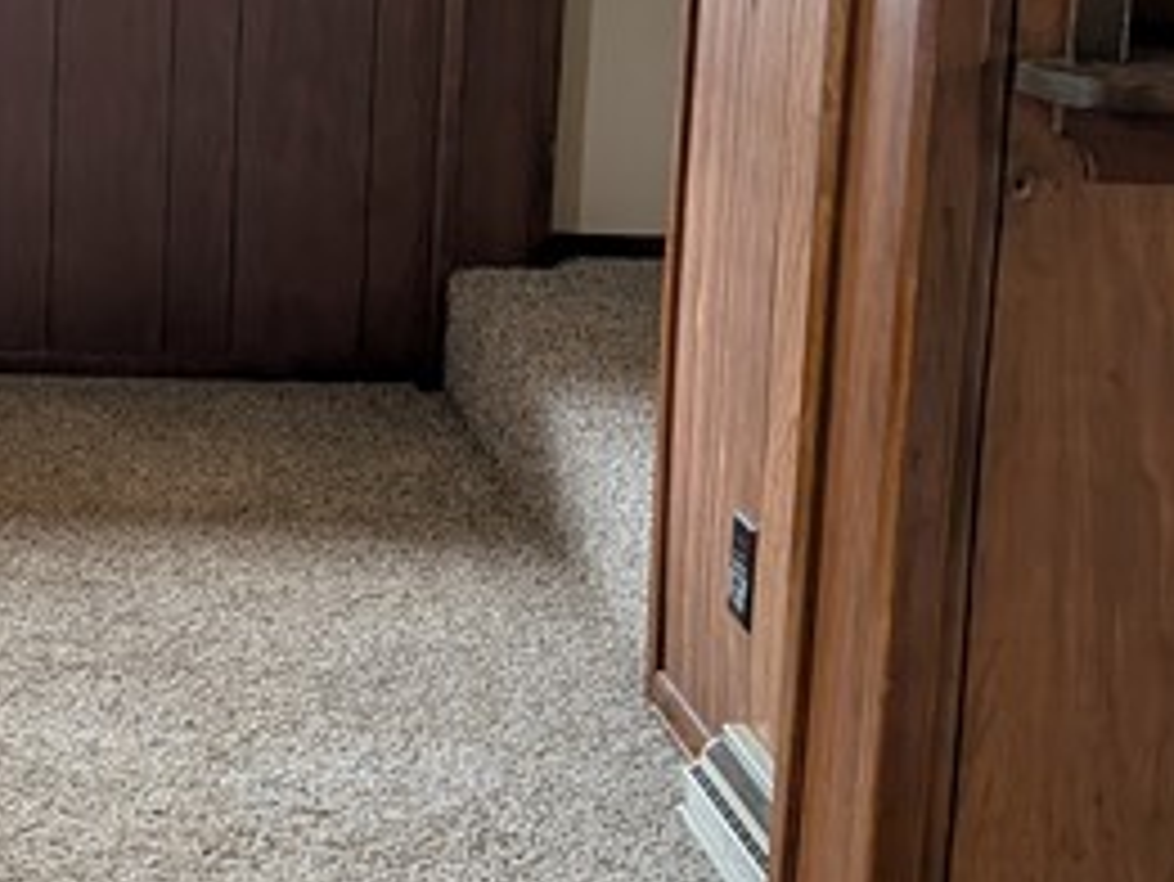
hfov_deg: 19.0
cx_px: -425
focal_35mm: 94
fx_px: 3189
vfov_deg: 15.4
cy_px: -9
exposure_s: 1/38.3
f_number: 1.68
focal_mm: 6.9
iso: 105
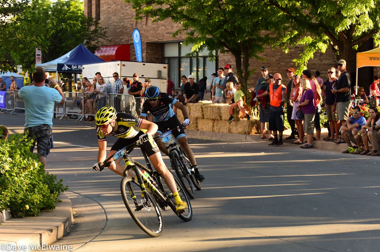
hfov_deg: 28.9
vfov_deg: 19.4
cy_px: 126
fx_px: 738
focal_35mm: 70
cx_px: 190
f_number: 3.2
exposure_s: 1/1000
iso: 2200
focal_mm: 70
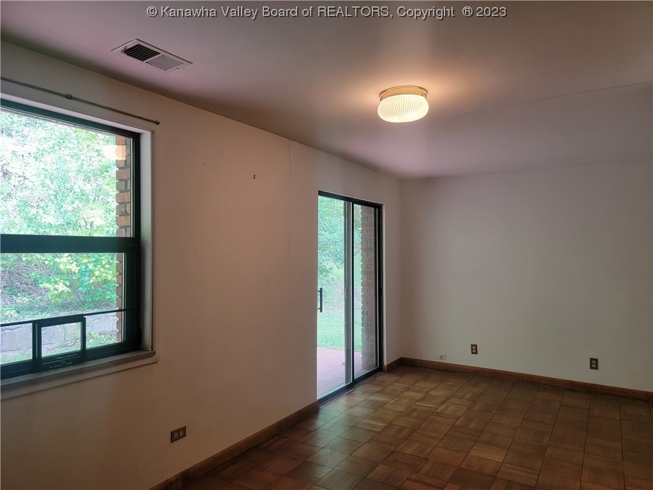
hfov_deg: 71.6
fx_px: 453
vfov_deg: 56.8
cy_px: 245
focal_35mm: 24
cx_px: 326
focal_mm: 6.7
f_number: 1.8
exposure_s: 1/120
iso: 320
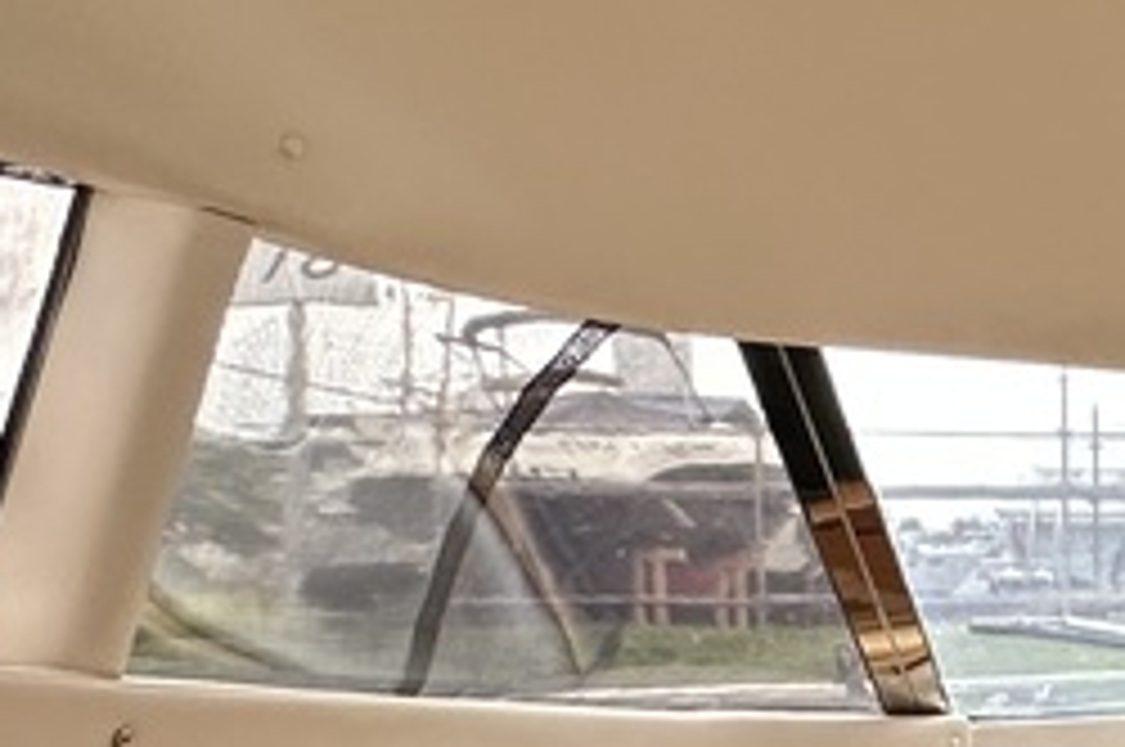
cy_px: 580
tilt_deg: +1.9
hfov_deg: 19.5
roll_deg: +0.6
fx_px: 2185
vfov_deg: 19.2
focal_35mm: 70
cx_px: 2142
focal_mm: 2.22
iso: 125
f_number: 2.2
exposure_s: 1/99
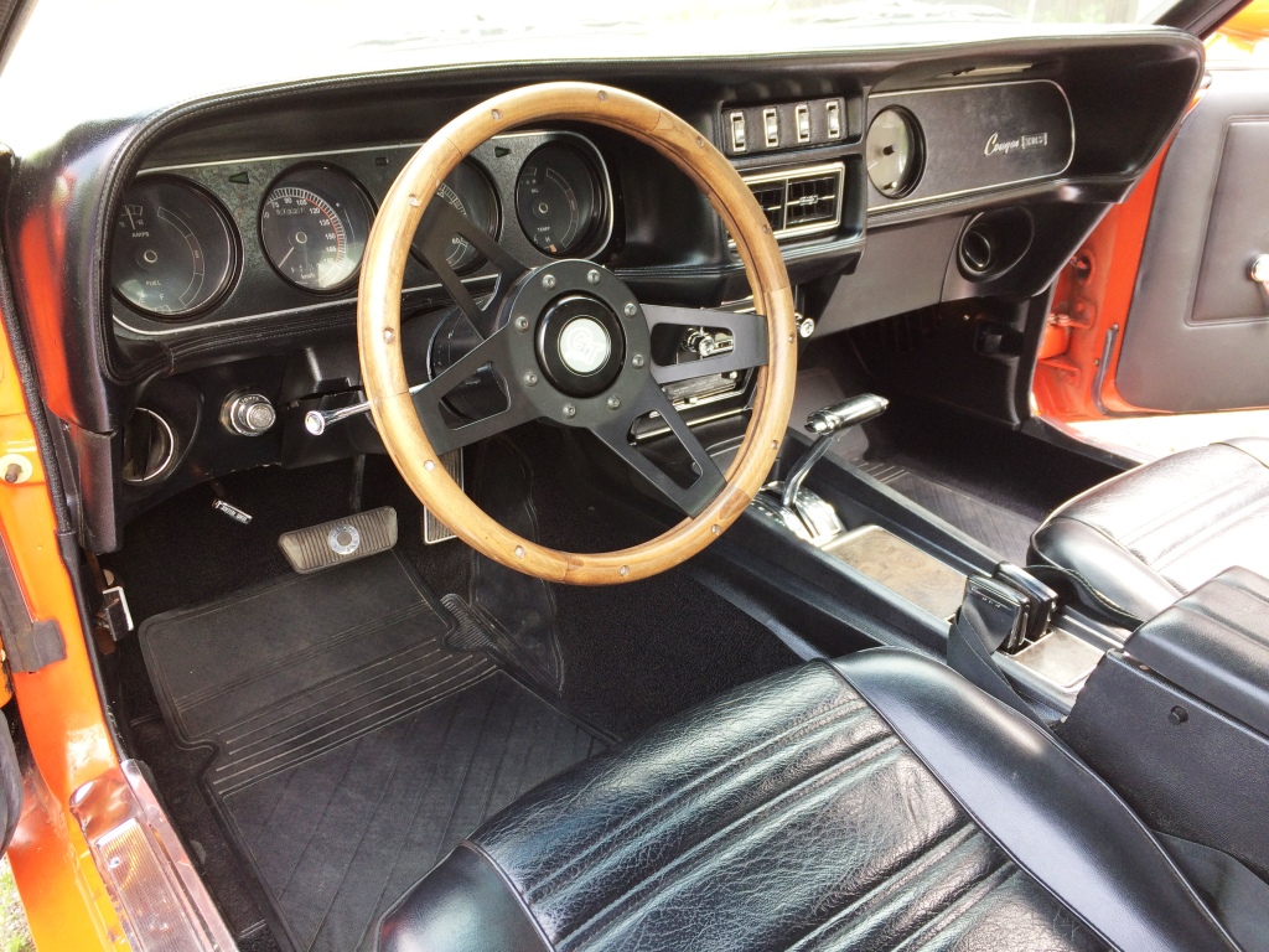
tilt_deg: -25.0
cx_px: 634
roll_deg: +0.6
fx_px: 1063
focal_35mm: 29
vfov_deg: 48.2
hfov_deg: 61.7
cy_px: 476
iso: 40
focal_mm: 4.15
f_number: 2.2
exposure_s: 1/50
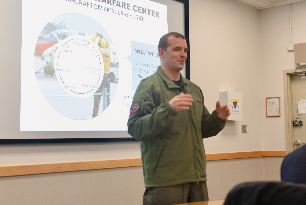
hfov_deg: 32.7
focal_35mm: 61
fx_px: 519
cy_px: 95
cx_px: 195
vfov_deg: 22.3
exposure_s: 1/100
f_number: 5
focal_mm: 38
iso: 1000
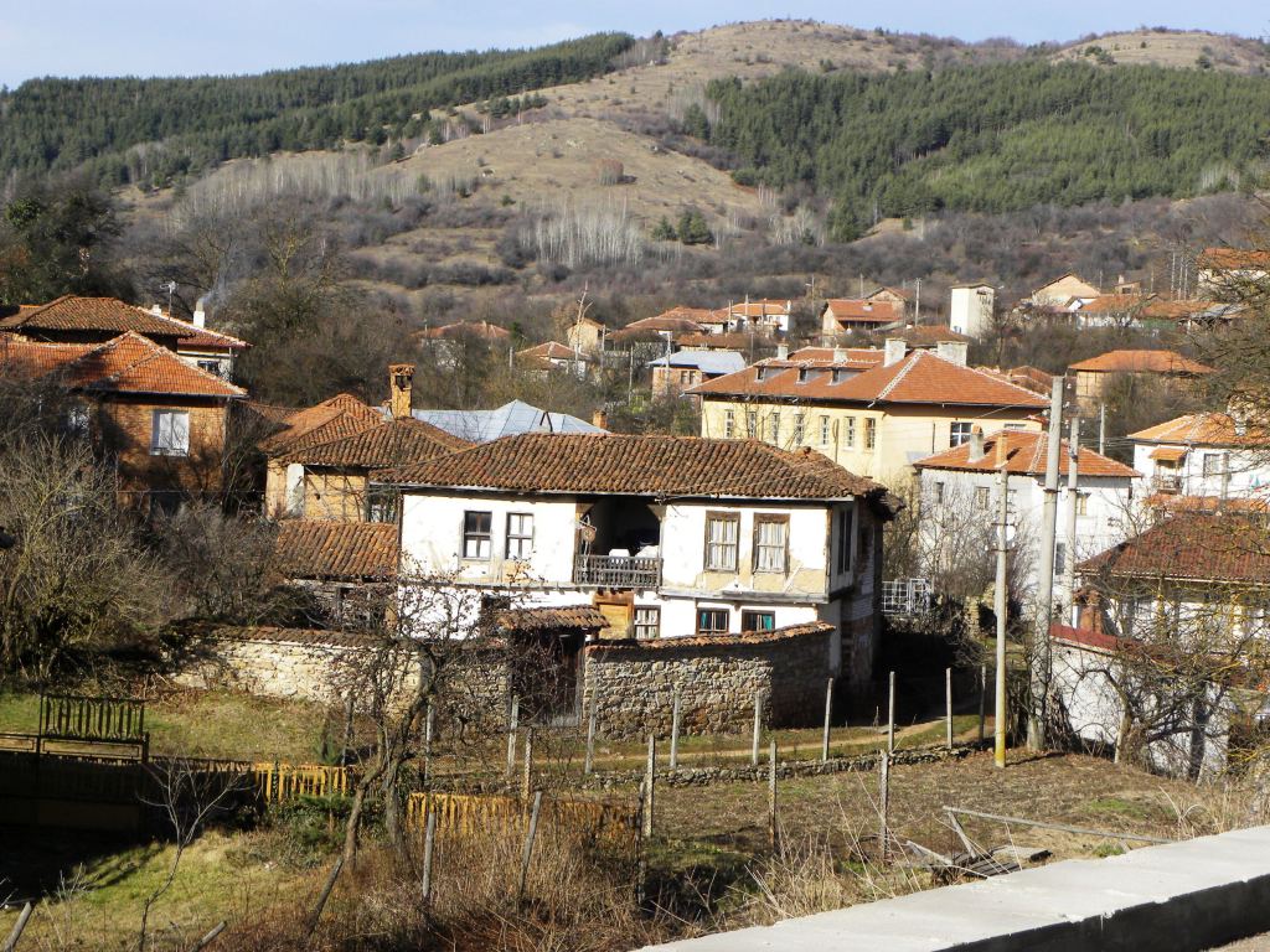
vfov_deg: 17.4
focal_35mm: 85
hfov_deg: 23.0
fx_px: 3119
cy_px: 476
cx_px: 635
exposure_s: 1/280
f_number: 5.6
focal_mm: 15.1
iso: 64
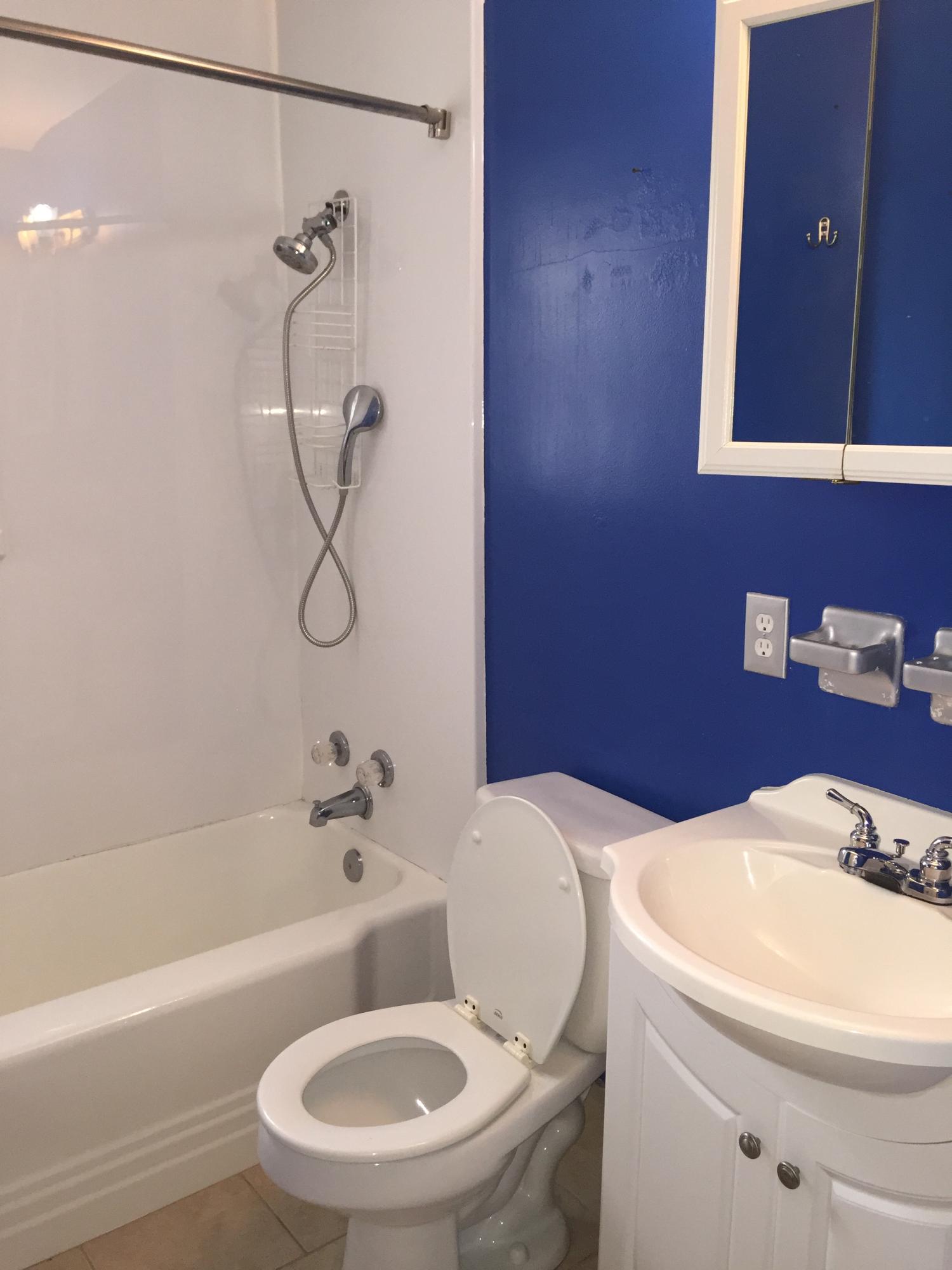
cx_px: 476
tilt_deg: -10.6
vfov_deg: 61.7
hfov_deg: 48.2
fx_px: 1063
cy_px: 635
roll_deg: +0.0
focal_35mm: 29
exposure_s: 1/33
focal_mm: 4.15
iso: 125
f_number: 2.2
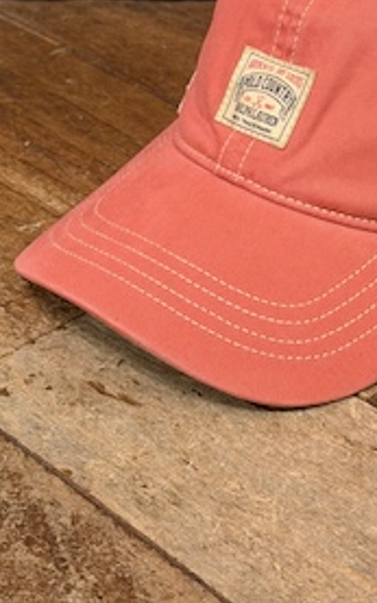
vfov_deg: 20.9
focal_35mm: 98
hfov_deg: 13.2
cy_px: 97
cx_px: 327
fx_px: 1612
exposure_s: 1/30
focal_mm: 6.76
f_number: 1.78
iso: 400
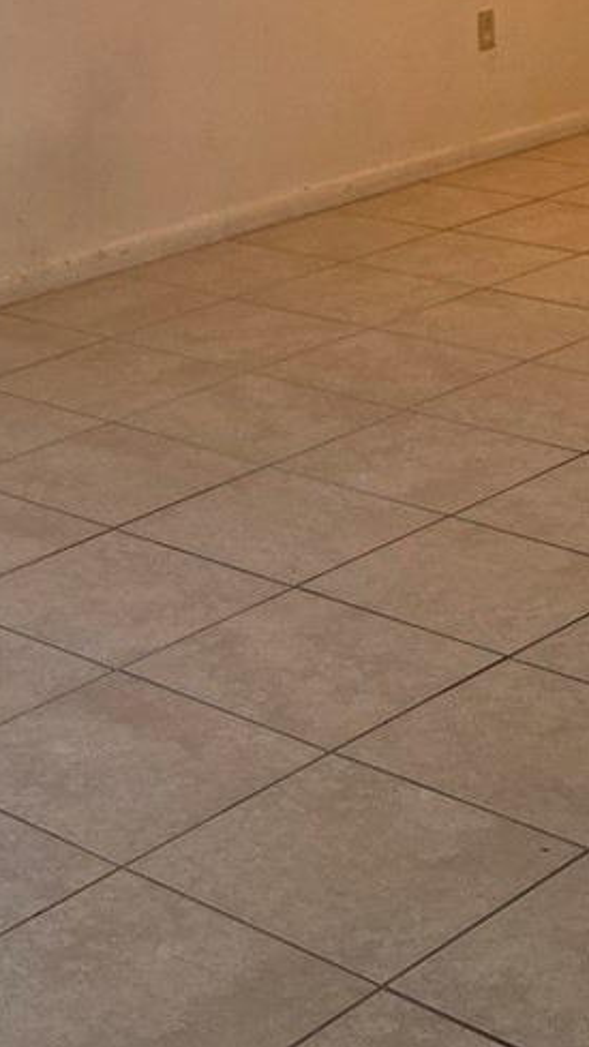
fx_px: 2277
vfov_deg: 25.0
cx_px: 13
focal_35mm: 82
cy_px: 73
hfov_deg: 14.5
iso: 160
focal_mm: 6.5
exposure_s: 1/120
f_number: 1.4
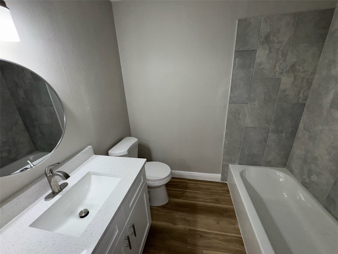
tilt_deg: -21.3
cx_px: 169
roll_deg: +2.7
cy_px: 127
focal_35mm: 14
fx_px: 137
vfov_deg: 85.7
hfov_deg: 102.1
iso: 80
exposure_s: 1/122
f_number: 2.2
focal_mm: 2.22
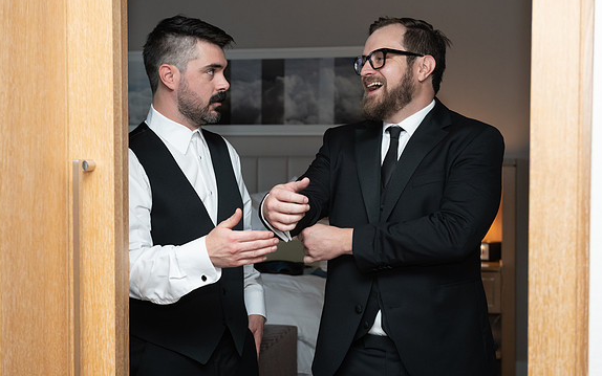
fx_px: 1001
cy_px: 193
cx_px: 298
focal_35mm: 61
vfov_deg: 21.3
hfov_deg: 33.5
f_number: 4
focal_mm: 58
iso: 800
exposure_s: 1/125
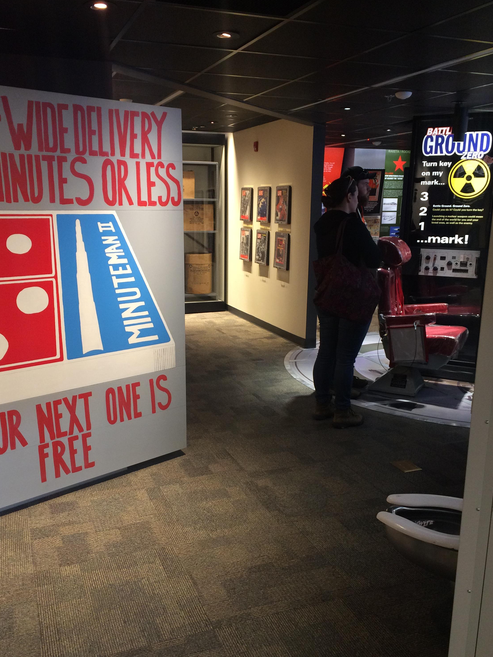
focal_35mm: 32
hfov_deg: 44.2
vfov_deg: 56.7
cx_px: 235
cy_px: 356
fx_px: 608
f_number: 2.2
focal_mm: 4.15
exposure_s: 1/30
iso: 125
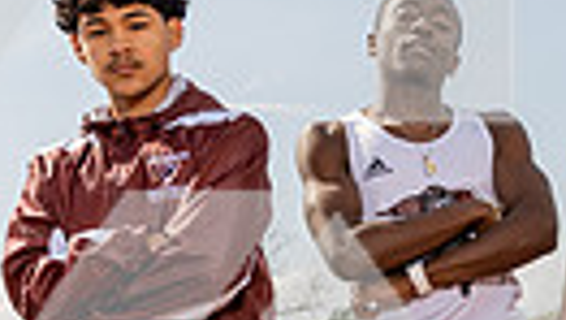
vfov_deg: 9.2
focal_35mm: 130
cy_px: 422
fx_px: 1953
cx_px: 639
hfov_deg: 16.0
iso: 100
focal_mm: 28
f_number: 8
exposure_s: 1/250
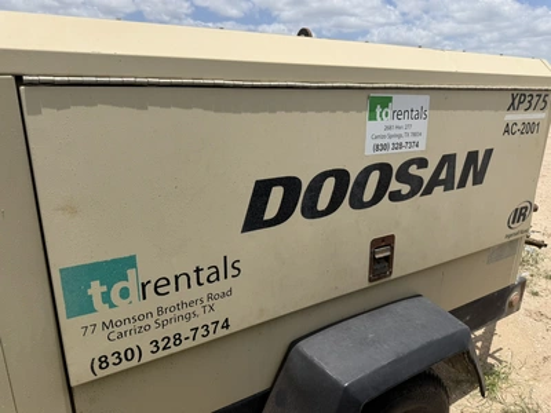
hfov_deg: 71.6
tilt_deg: -14.9
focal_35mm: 24
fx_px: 382
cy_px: 206
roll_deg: -0.4
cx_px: 276
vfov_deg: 56.8
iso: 80
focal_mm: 6.76
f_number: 1.78
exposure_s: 1/6711
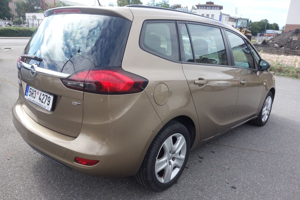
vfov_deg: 46.4
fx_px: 233
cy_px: 100
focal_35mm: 28
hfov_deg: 65.5
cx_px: 150
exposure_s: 1/160
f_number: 5.6
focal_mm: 10.4
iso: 125
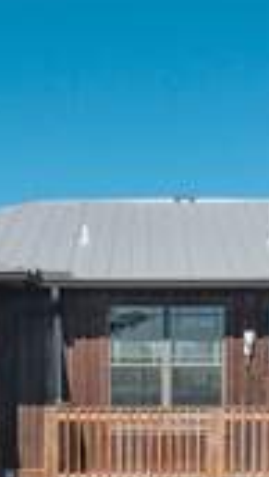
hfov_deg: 16.6
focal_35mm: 73
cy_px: 435
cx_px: 155
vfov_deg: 27.8
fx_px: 924
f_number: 1.8
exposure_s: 1/640
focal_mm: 8.67
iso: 100
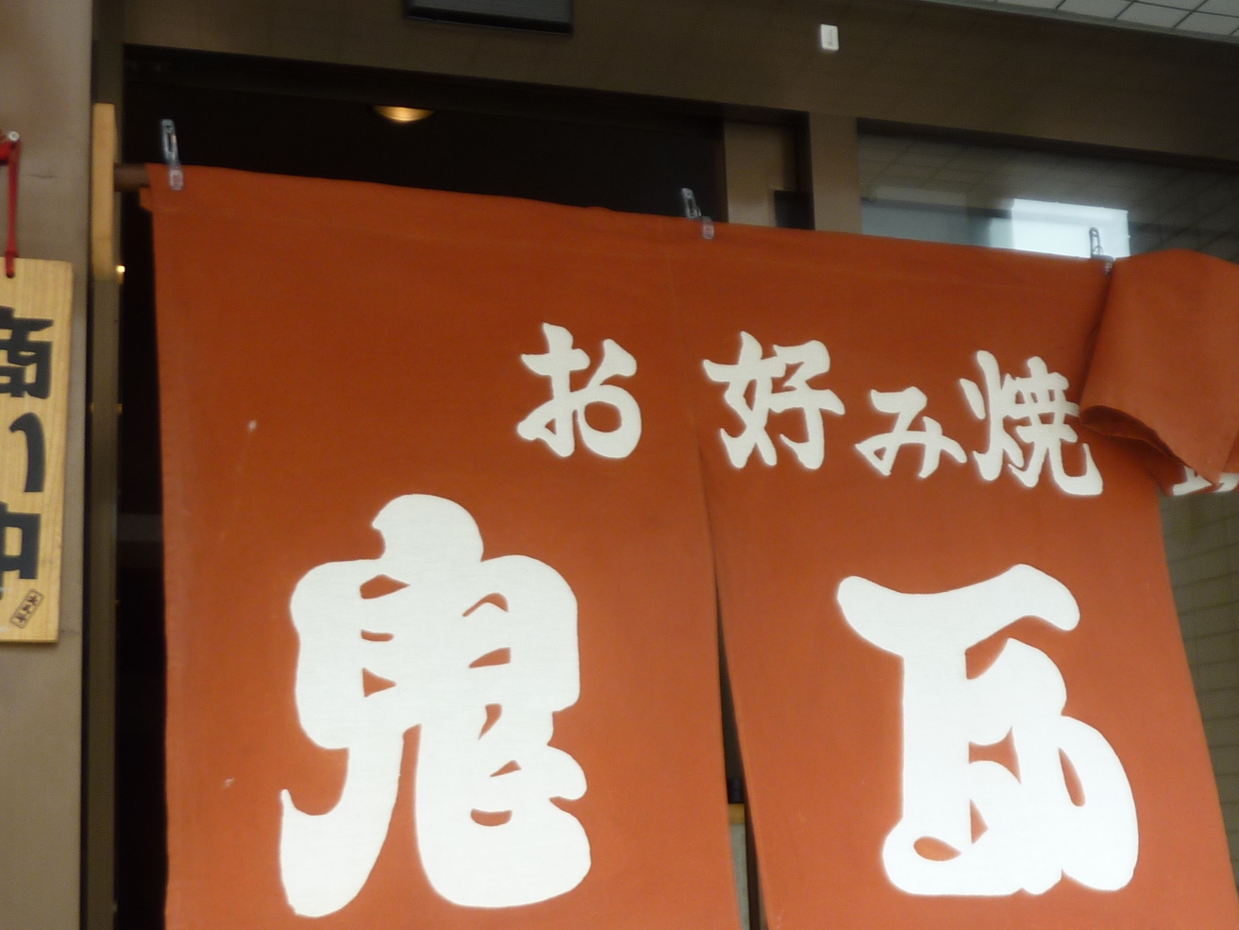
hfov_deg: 47.8
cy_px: 631
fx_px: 1396
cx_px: 583
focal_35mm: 39
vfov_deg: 36.4
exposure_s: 1/100
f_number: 3.5
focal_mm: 4.1
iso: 80
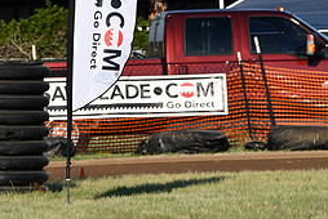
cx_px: 170
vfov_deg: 2.6
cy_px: -14
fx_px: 4825
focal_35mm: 529
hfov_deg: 3.9
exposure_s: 1/500
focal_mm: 155
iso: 140
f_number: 8
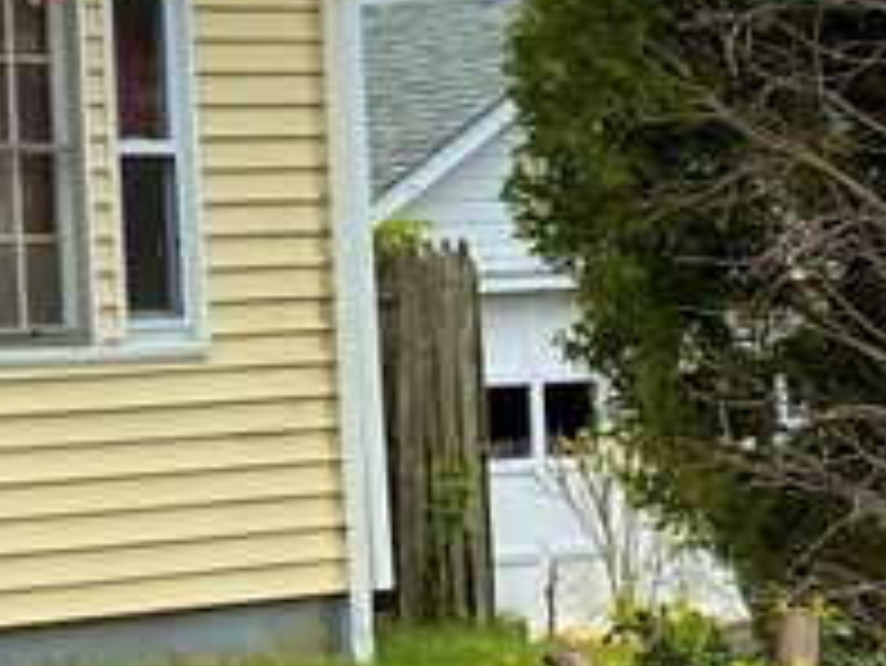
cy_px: -140
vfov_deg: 10.8
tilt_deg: +4.9
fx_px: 3457
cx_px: -760
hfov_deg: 13.1
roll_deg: +0.5
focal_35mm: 135
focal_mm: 4.25
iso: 32
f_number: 1.8
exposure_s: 1/788
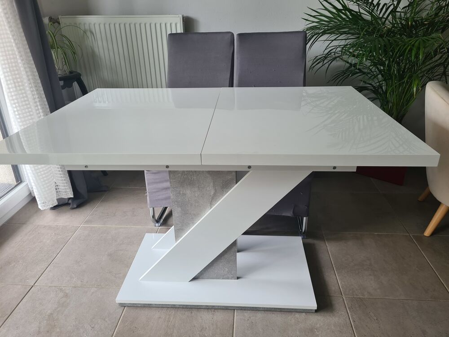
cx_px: 224
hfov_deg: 67.3
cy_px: 168
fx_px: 337
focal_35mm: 26
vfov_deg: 53.1
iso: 64
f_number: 1.8
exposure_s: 1/50
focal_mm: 5.4
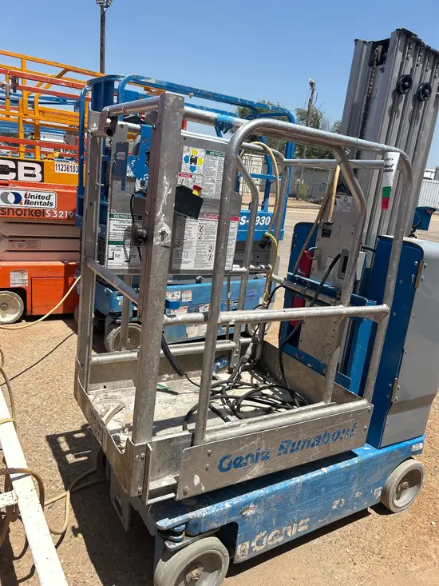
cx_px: 220
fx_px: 440
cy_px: 293
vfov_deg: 67.3
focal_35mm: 26
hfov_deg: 53.1
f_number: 1.5
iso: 50
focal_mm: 5.7
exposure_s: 1/4630
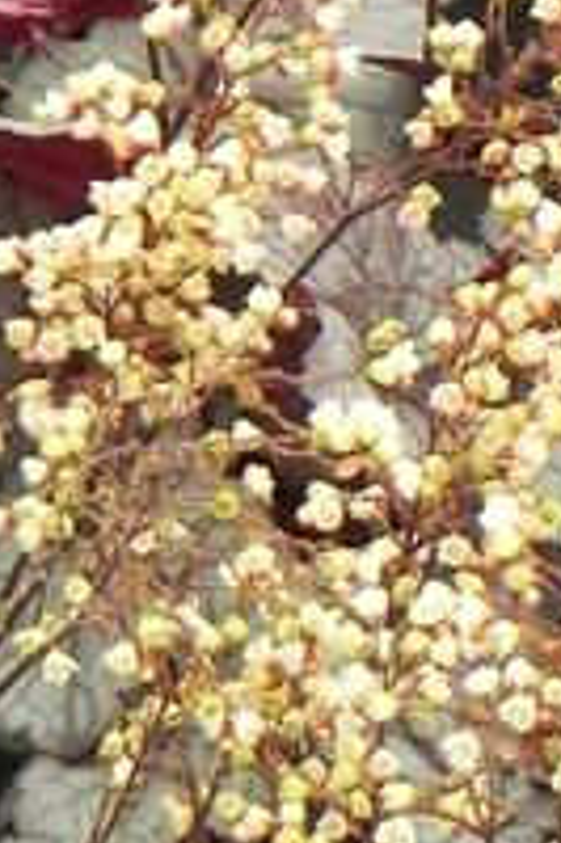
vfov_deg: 4.7
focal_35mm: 437
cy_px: 1260
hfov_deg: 3.1
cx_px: -173
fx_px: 10232
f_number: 4.5
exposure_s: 1/50
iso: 160
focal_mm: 18.8
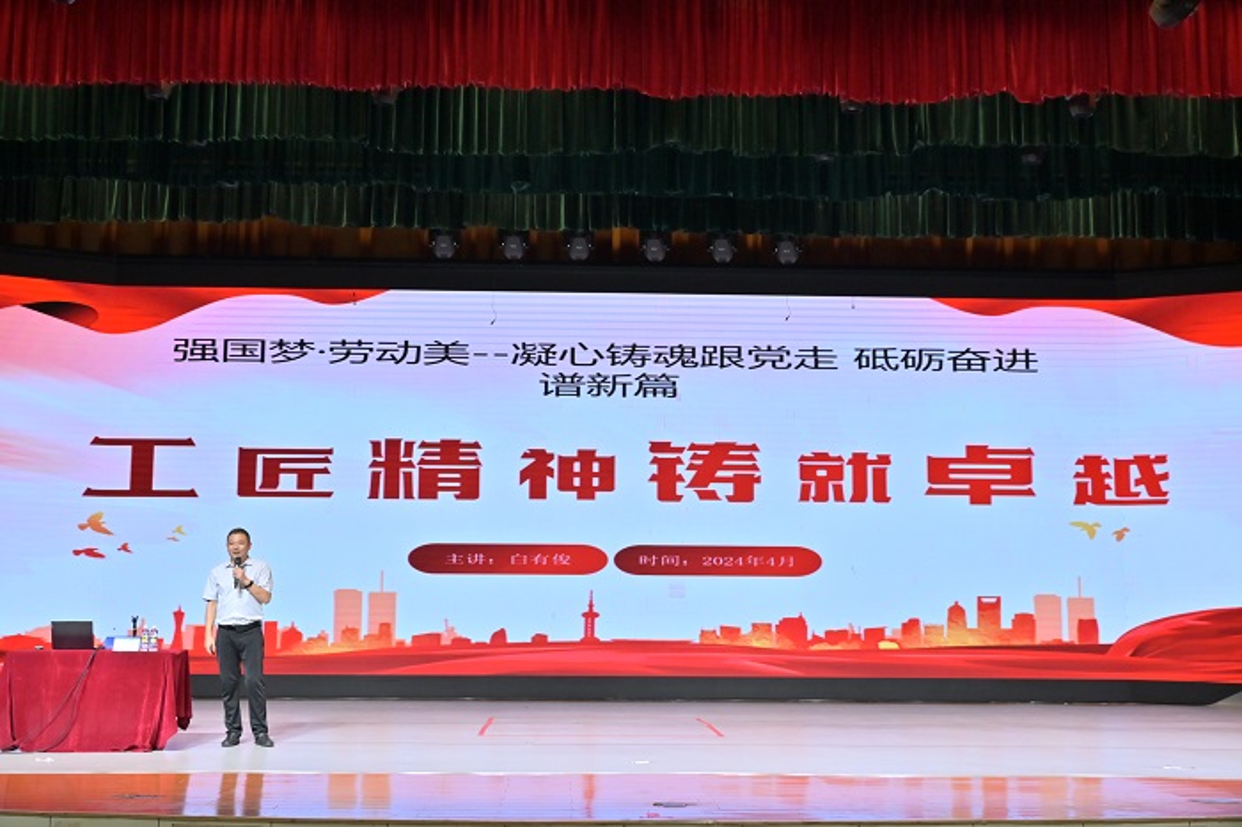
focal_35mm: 42
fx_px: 1448
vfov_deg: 31.9
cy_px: 414
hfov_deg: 46.4
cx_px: 621
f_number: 5.6
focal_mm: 28
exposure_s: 1/125
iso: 1000
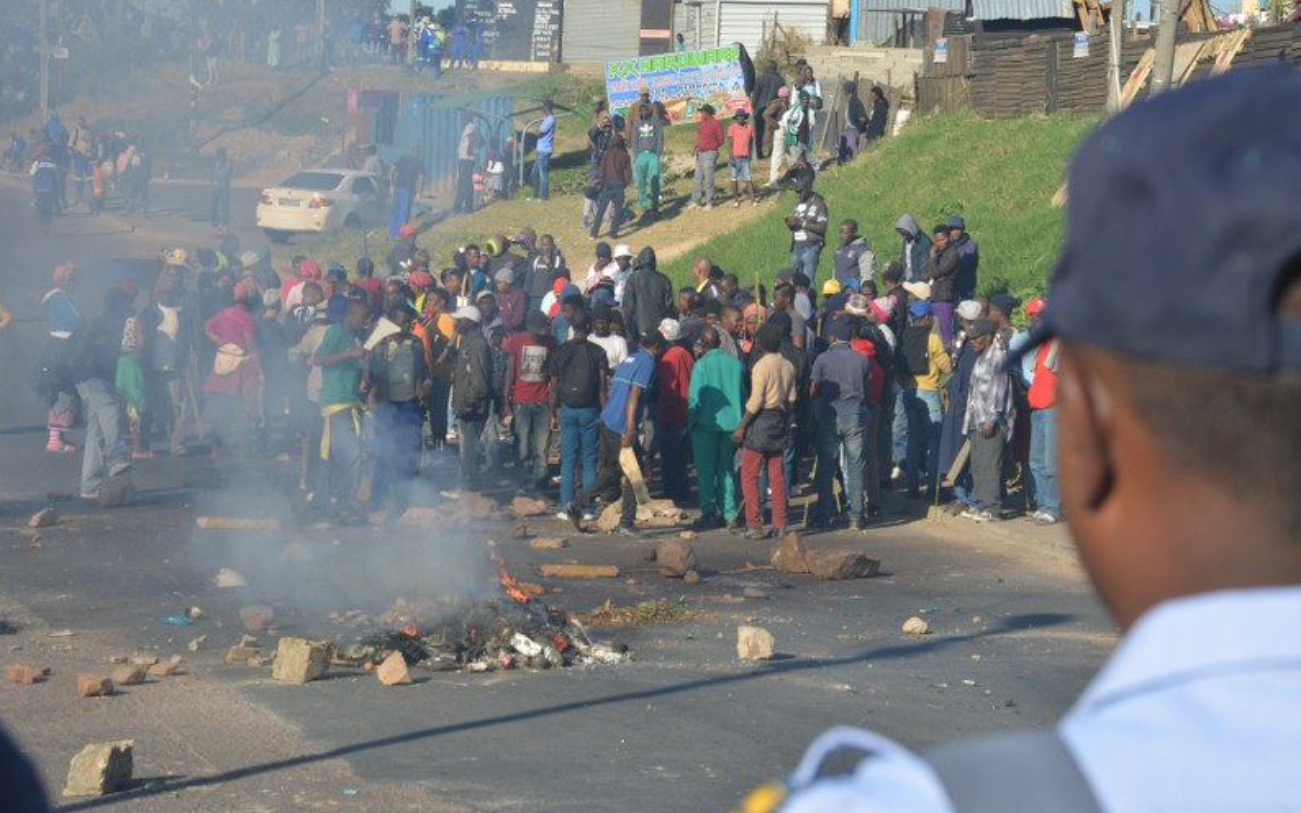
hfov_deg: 17.4
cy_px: 423
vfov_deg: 10.9
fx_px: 4254
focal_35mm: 120
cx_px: 647
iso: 200
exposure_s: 1/250
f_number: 13
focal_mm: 78
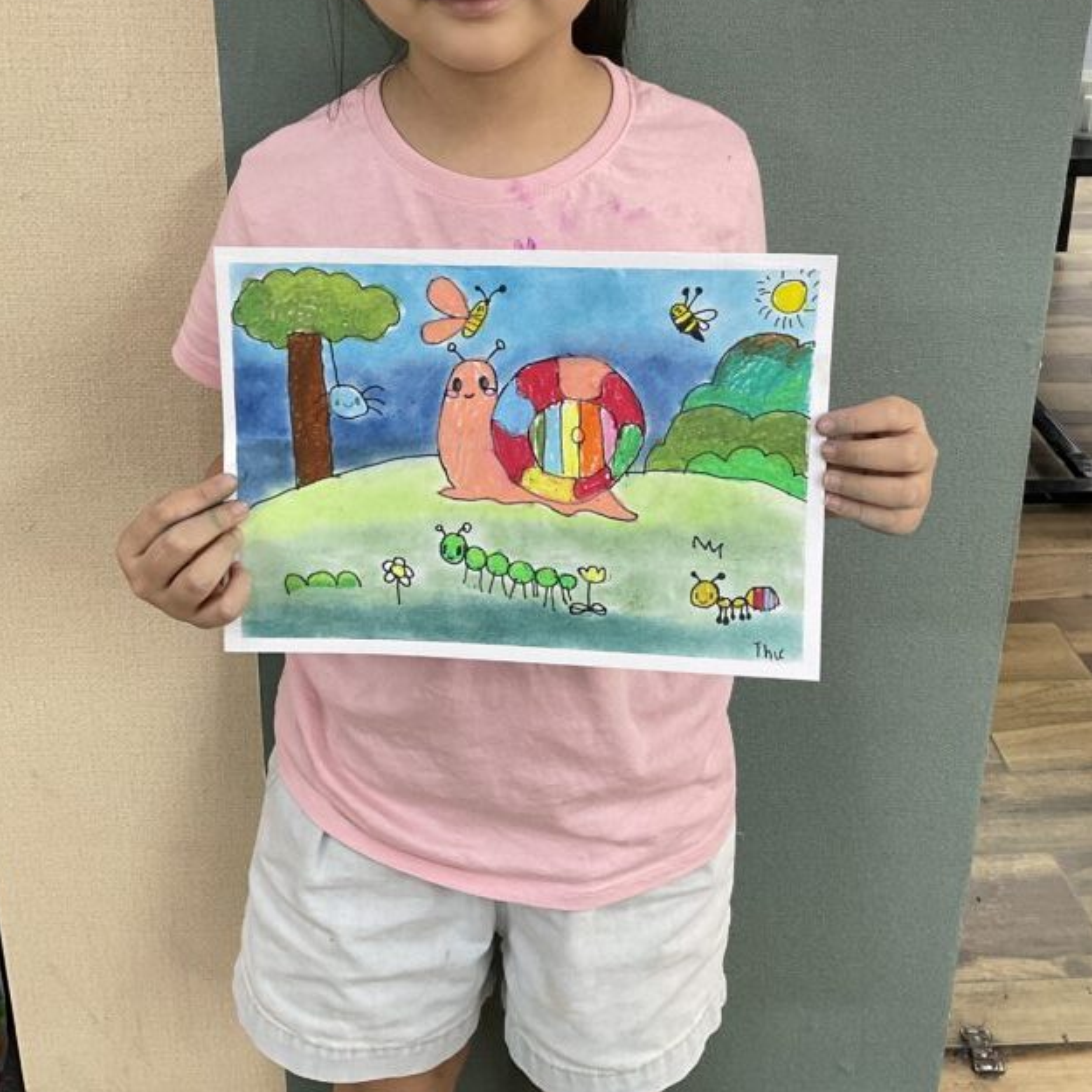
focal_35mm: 41
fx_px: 1463
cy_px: 260
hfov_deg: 40.9
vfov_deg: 39.7
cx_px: 563
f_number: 1.8
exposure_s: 1/50
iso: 50
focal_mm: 3
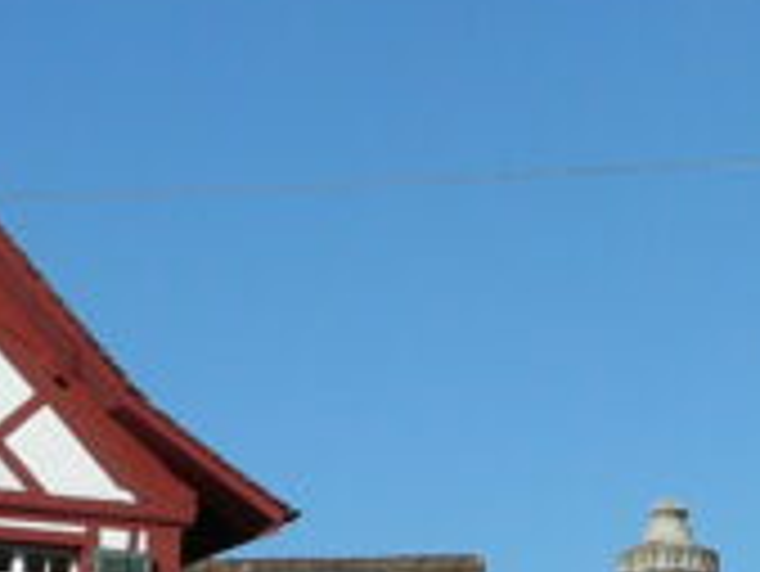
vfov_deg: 9.3
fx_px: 3493
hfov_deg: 12.3
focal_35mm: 159
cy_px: 401
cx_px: 747
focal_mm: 5.2
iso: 80
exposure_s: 1/640
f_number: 5
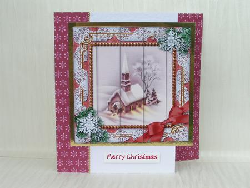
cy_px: 94
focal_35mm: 63
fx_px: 455
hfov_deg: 30.7
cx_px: 125
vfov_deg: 23.3
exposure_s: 1/250
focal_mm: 9.7
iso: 50
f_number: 5
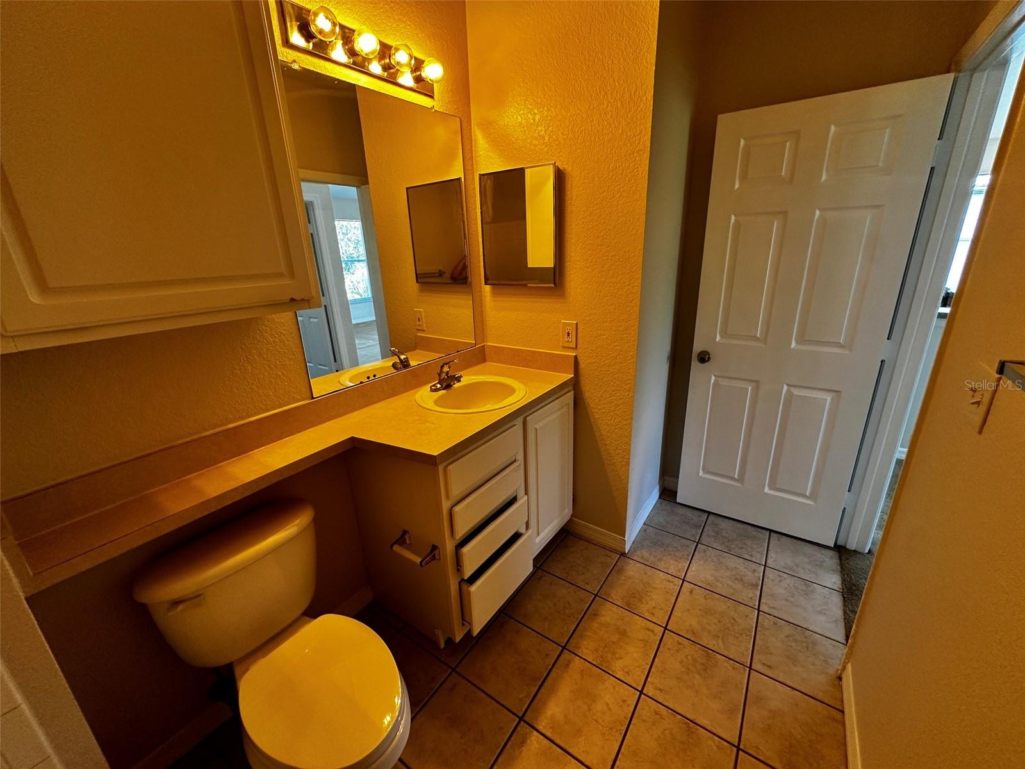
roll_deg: +2.0
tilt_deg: -19.0
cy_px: 384
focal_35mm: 14
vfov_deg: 85.7
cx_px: 512
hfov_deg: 102.1
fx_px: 415
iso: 160
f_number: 2.2
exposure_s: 1/60
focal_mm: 2.22
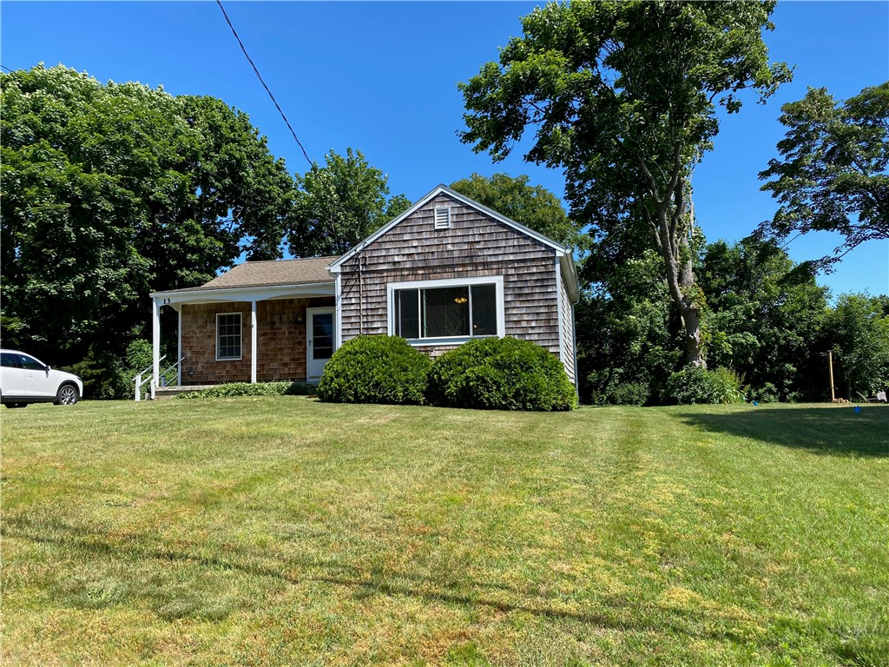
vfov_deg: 53.1
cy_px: 334
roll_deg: +1.0
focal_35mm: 26
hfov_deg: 67.3
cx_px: 444
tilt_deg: +5.8
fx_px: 668
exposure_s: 1/1565
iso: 32
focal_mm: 4.25
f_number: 1.8
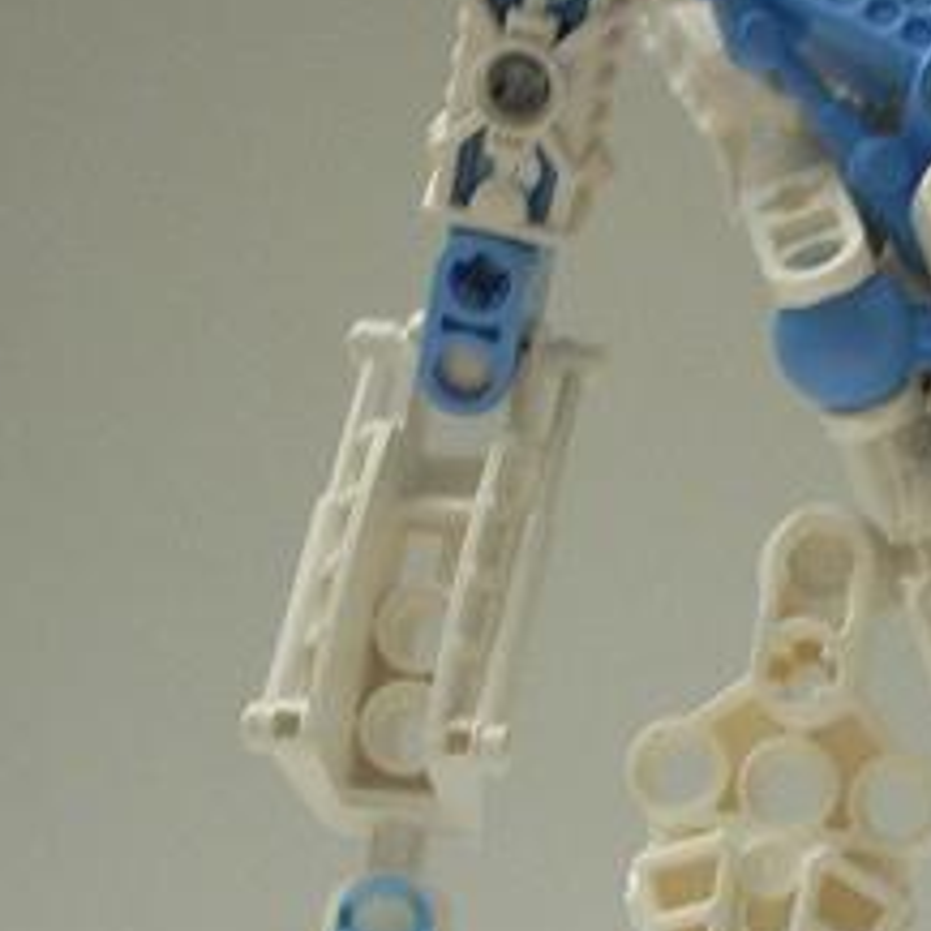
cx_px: 888
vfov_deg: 15.0
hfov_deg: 14.8
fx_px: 3530
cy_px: 686
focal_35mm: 116
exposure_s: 1/5.4
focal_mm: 6.2
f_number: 2.8
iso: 200
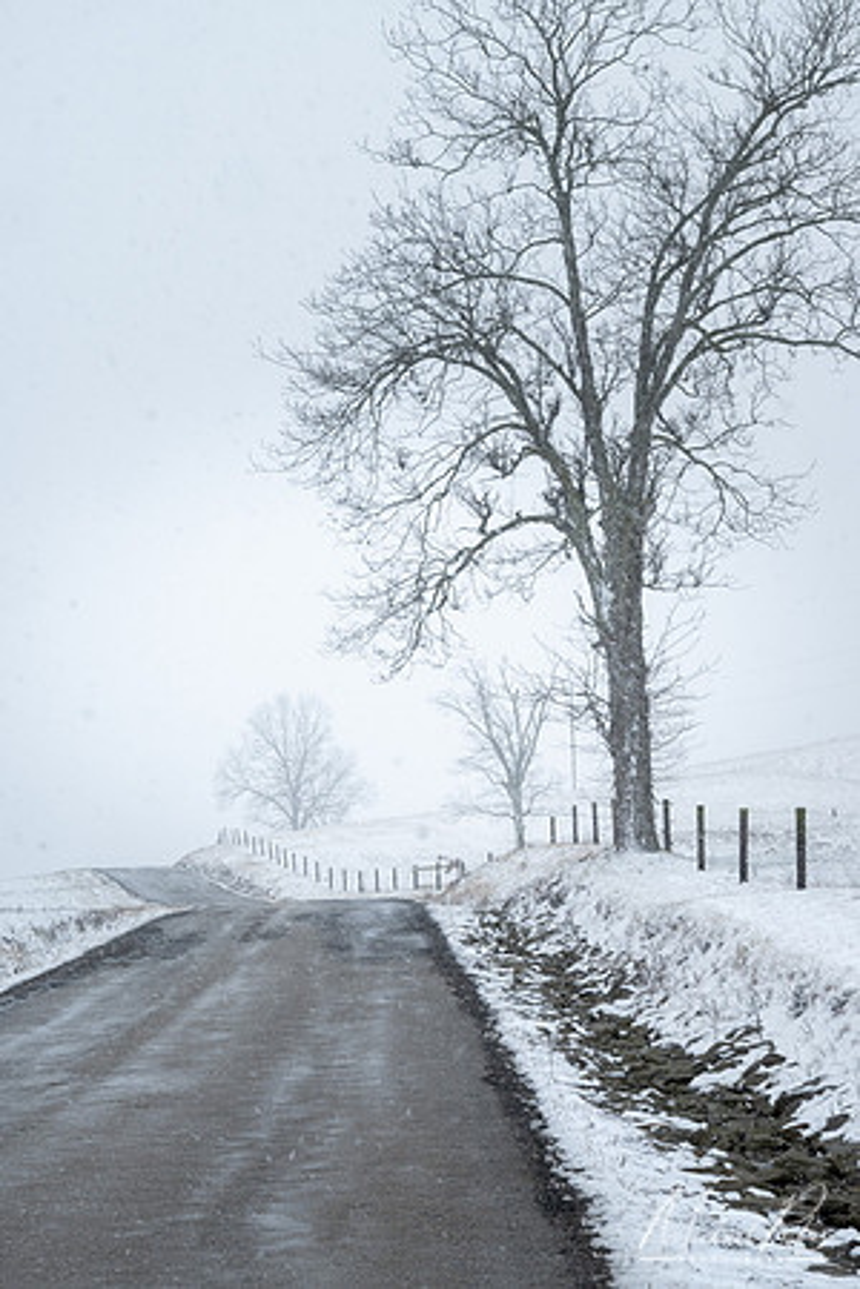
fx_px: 2687
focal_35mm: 75
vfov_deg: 27.0
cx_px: 430
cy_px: 644
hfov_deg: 18.2
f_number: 11
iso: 100
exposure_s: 1/200
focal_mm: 50
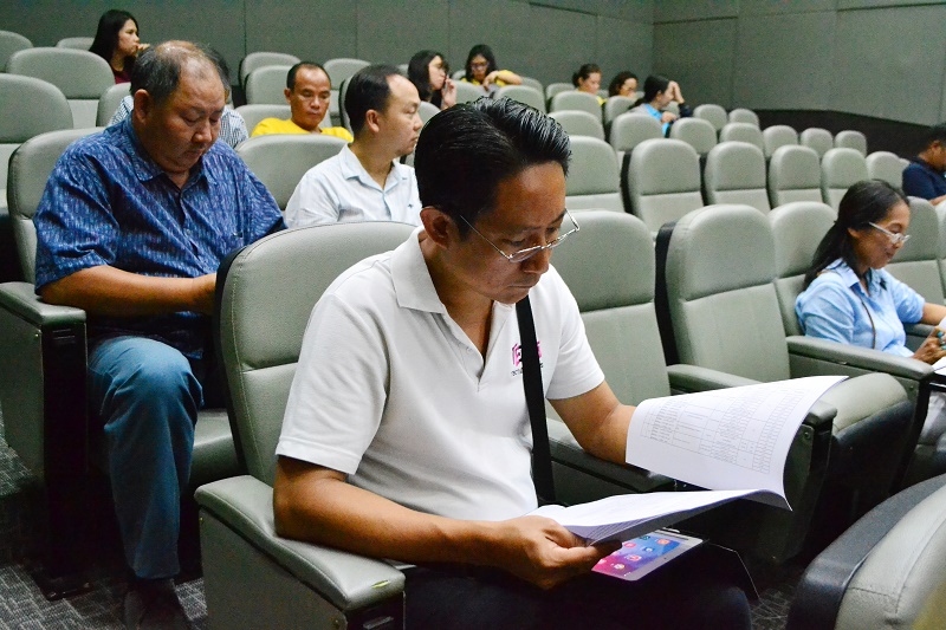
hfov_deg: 57.2
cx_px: 473
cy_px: 315
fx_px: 867
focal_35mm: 33
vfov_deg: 40.0
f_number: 4.5
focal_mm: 22
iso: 6400
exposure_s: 1/80
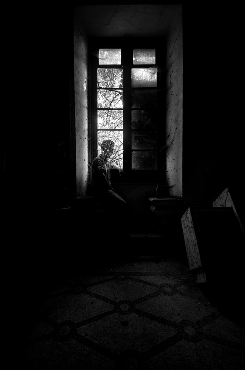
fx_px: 154
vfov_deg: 100.5
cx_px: 122
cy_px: 185
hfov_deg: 77.2
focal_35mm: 15
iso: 400
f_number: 4
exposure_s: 1/40
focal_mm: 10
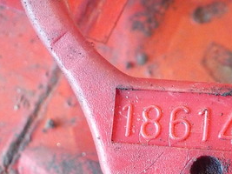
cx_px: 193
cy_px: 132
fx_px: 482
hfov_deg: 26.4
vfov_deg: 20.3
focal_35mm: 72
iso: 400
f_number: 3.3
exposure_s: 1/30
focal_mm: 4.1
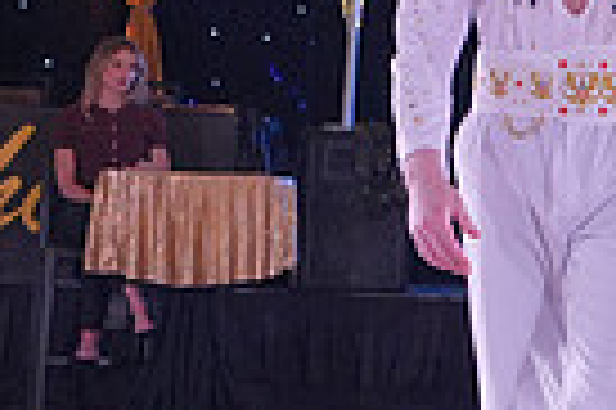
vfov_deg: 7.7
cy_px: 88
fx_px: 3042
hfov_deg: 10.6
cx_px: 1214
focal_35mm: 178
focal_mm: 28
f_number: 4
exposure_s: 1/400
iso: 2000
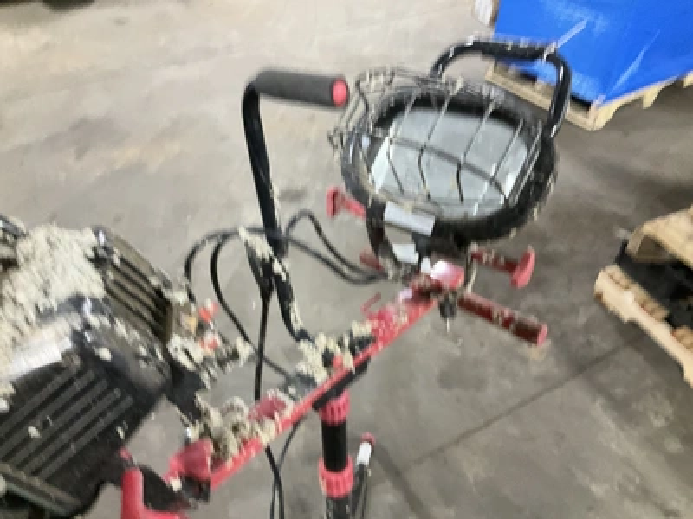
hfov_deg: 61.7
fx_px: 581
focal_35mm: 29
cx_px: 346
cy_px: 260
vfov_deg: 48.2
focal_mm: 3
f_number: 1.8
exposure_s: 1/30
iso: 400
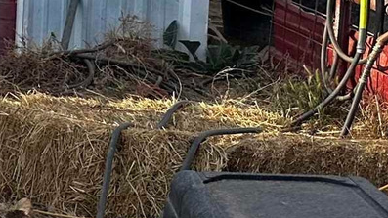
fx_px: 1388
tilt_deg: -3.6
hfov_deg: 12.3
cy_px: -130
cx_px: -573
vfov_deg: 8.7
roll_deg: -1.0
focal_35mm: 135
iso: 80
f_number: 1.78
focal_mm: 6.86
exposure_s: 1/2070
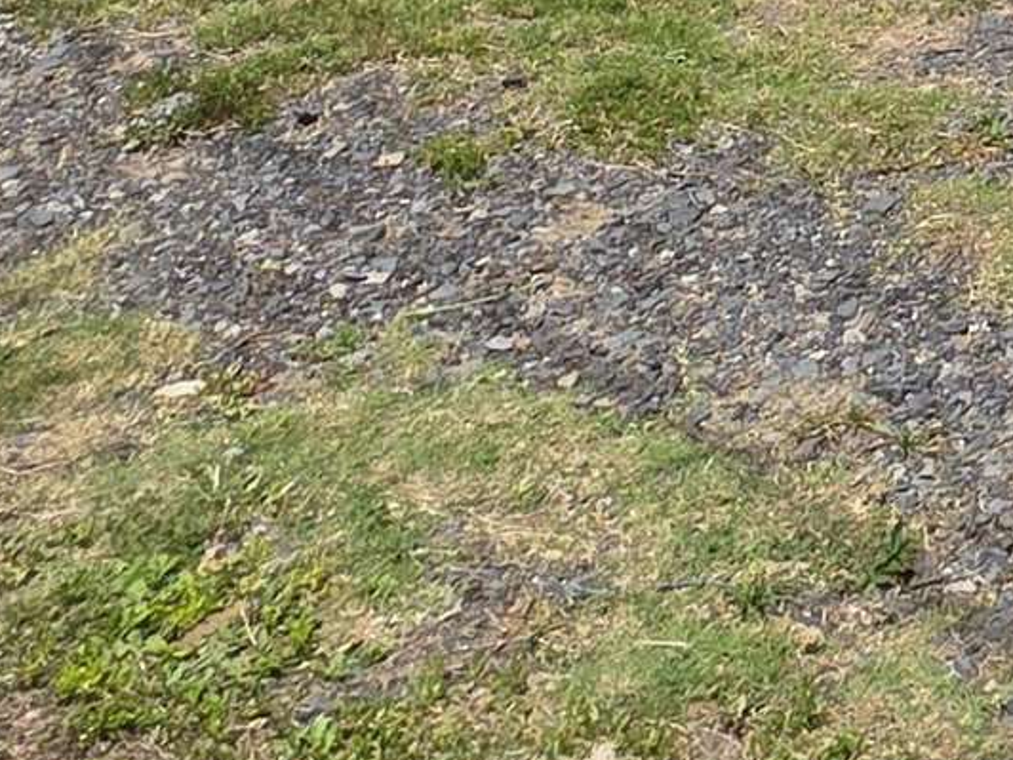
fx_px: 2195
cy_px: -1192
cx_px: 1845
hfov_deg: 19.3
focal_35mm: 75
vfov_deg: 13.1
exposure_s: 1/2671
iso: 40
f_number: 1.9
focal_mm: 2.2
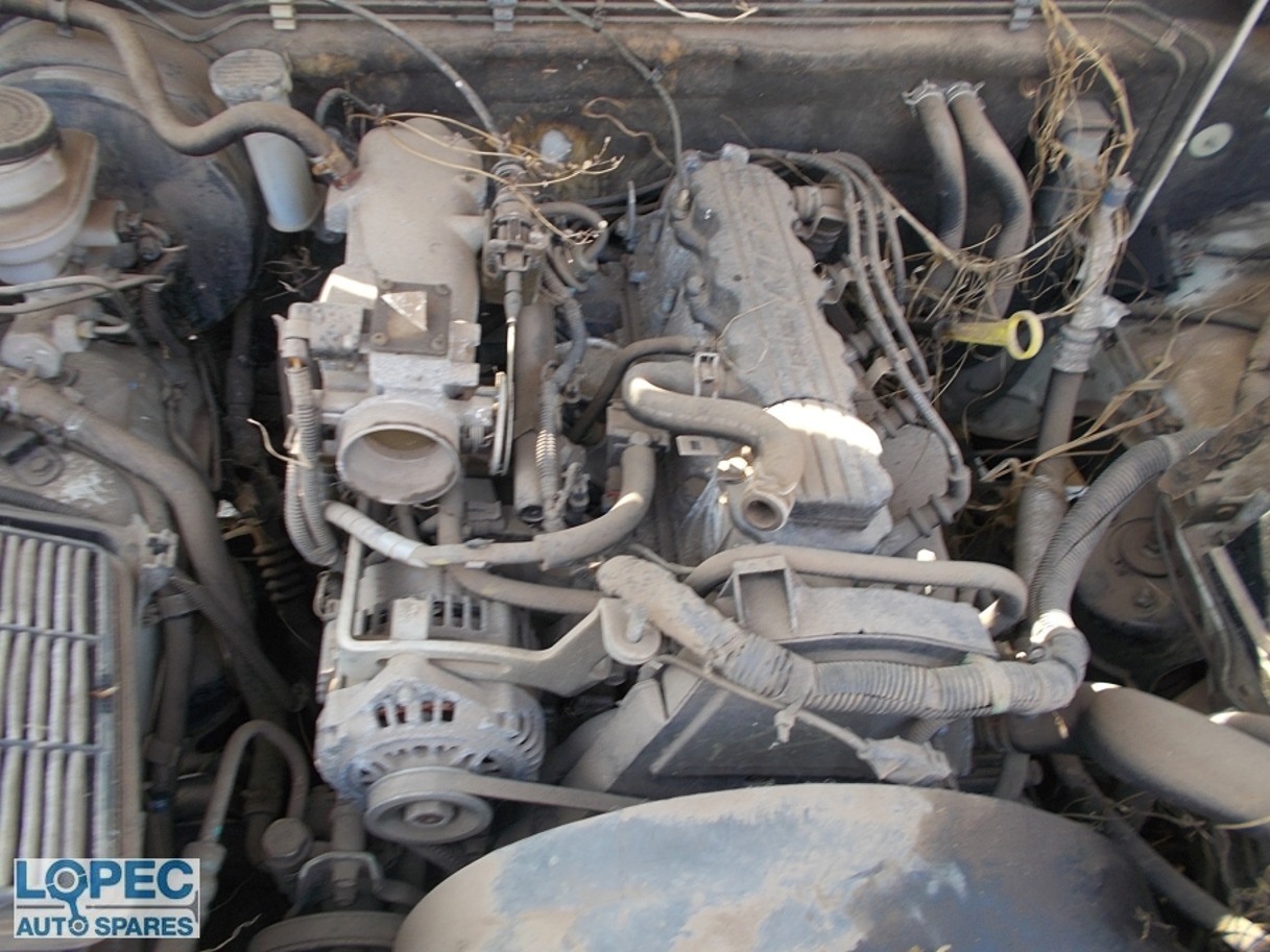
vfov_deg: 53.1
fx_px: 954
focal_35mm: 26
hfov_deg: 67.3
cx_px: 635
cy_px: 476
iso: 80
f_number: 3.2
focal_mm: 4.6
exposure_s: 1/40
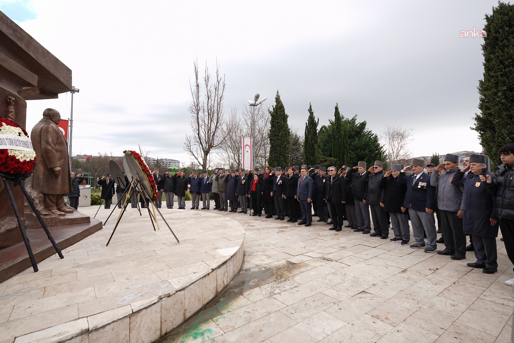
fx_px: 228
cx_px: 257
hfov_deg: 96.7
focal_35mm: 16
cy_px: 172
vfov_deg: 73.8
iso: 80
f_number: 4
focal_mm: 16
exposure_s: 1/250
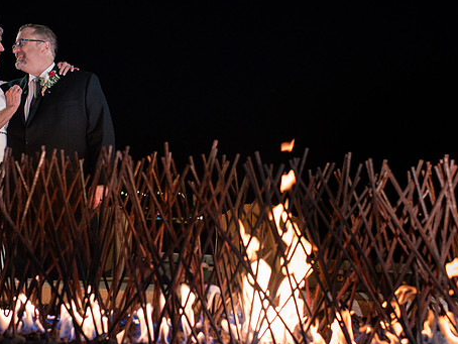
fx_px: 569
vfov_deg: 33.6
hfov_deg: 43.5
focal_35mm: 43
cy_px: 154
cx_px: 176
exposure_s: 1/200
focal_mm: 35
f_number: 3.2
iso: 2000
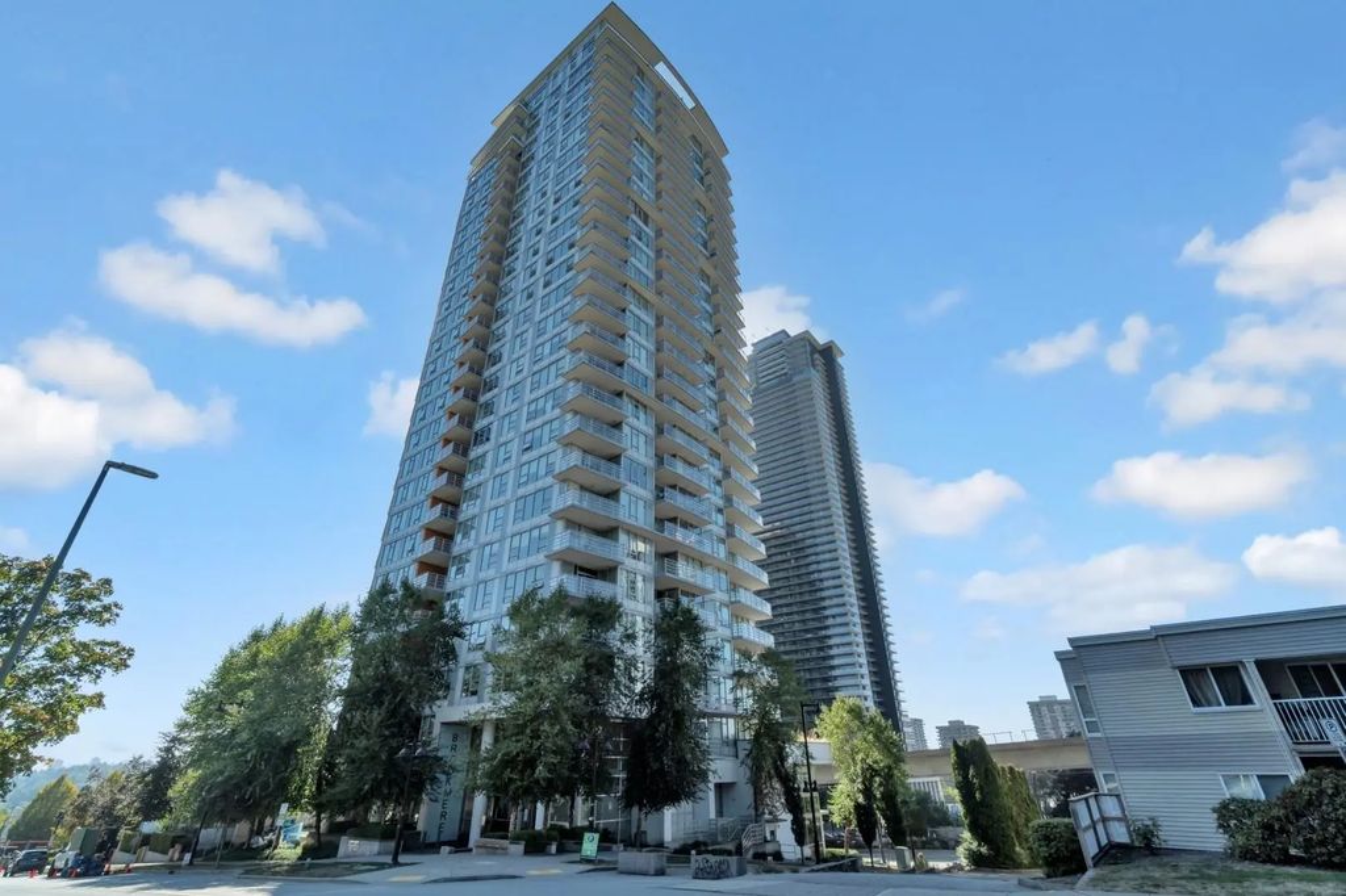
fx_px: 561
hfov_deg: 100.4
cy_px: 448
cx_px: 673
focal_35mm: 15
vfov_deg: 77.3
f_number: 8
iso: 400
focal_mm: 10
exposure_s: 1/1000
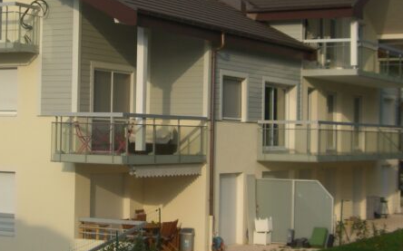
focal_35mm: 93
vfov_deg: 14.0
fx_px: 1021
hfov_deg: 22.3
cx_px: 177
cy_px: 98
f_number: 5.6
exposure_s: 1/160
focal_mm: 7.9
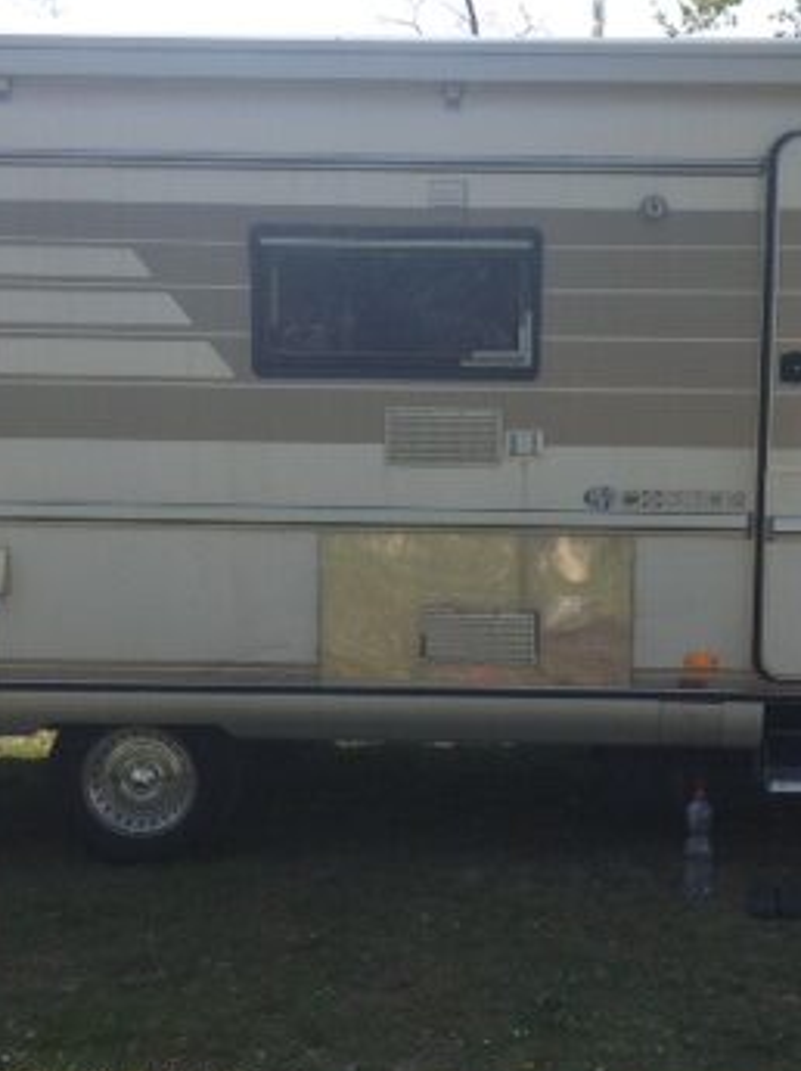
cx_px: 509
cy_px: 565
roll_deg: +0.2
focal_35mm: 65
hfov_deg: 22.5
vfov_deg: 29.8
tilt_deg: -8.7
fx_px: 2009
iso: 50
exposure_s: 1/1062
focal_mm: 4.28
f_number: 2.4
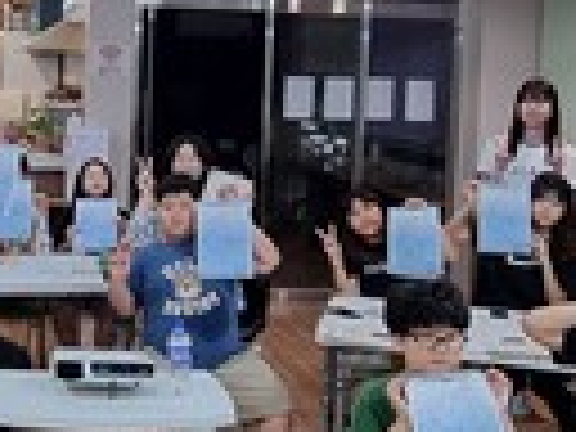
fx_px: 1015
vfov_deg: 23.9
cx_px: 86
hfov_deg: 30.6
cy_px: 130
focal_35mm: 61
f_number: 2.2
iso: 250
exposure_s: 1/60
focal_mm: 2.2
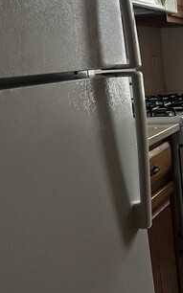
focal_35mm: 45
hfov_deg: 20.4
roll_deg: +2.6
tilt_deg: -7.5
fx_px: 359
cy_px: 108
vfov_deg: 44.0
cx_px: 328
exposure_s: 1/261
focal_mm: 1.57
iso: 32
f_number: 1.8
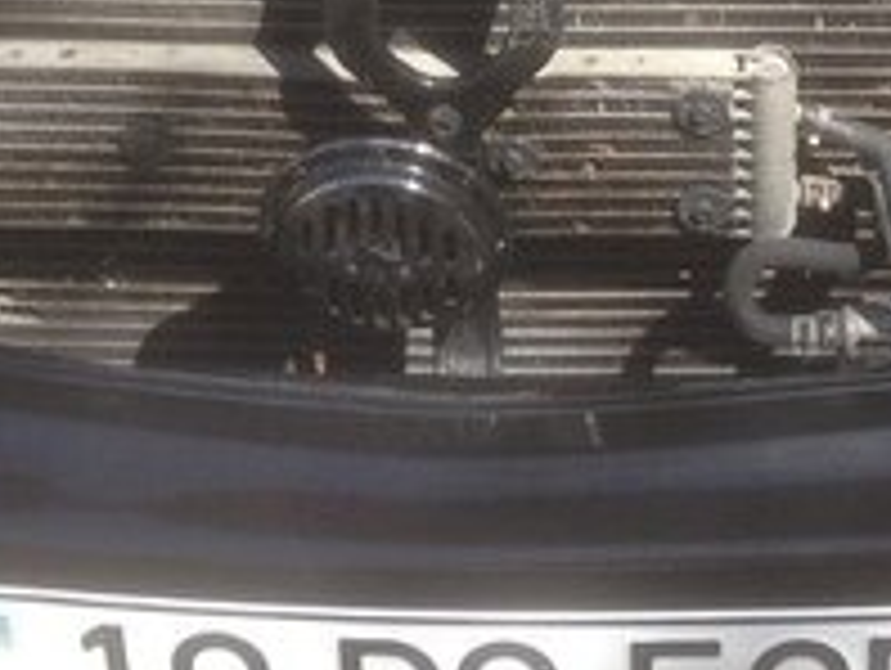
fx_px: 2835
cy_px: -429
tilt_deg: -28.5
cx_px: 616
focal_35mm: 110
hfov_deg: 17.8
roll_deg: +0.3
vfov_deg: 12.6
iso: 50
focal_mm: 4.12
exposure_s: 1/463
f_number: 2.4
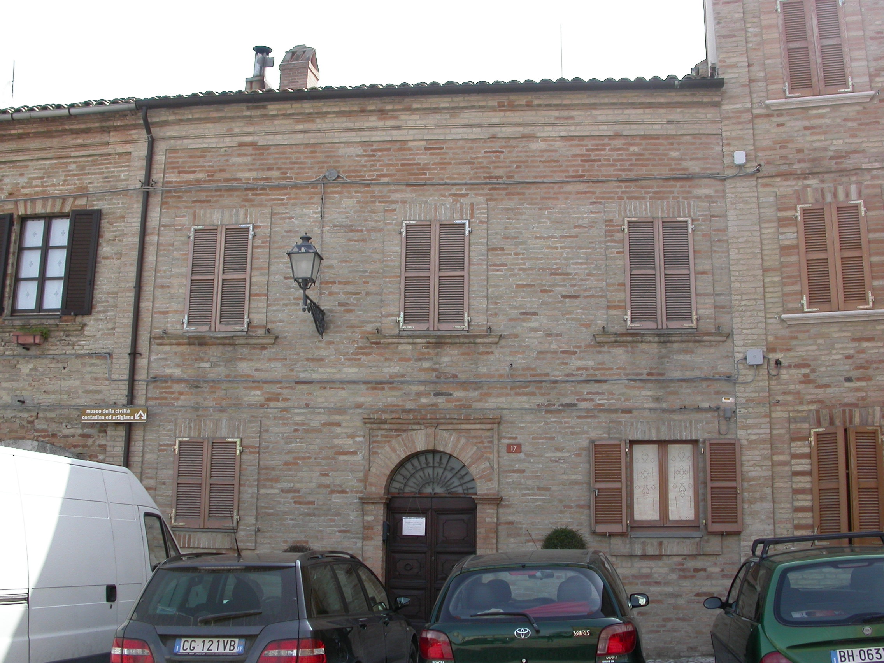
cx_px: 442
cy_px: 332
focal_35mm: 38
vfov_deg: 37.7
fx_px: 970
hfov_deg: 49.0
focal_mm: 7.85
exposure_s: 1/212
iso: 100
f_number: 5.3
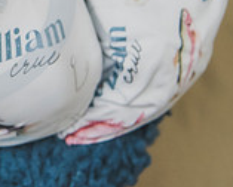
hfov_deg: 14.9
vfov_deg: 12.3
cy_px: -68
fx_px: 835
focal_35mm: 121
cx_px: -98
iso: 3200
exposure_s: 1/125
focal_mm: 35
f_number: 2.8
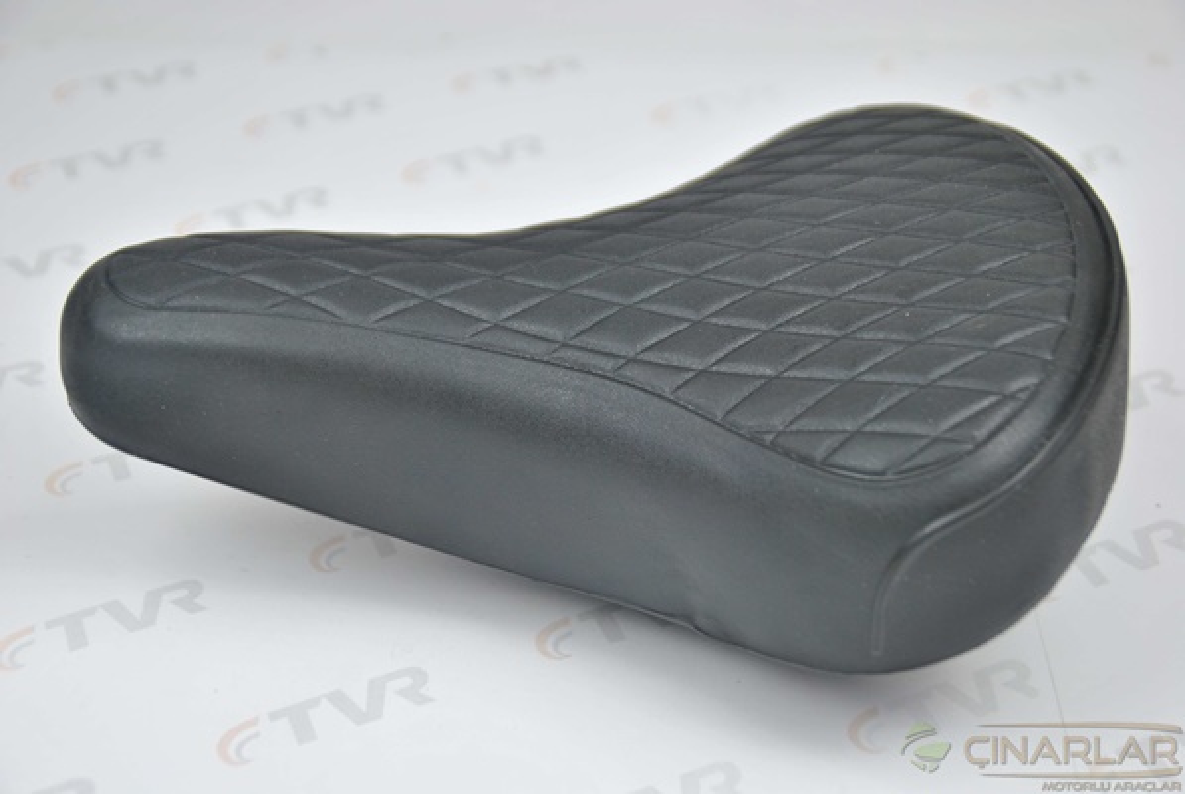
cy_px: 397
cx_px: 592
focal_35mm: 75
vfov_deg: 18.2
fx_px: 2472
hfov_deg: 27.0
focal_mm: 50
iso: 200
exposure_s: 1/40
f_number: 4.8
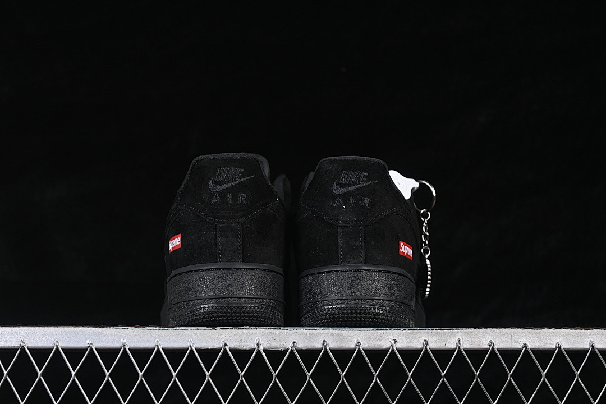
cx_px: 303
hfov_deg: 27.0
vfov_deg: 18.2
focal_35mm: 75
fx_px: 1262
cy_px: 202
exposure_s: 1/60
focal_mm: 50
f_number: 6.3
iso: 160
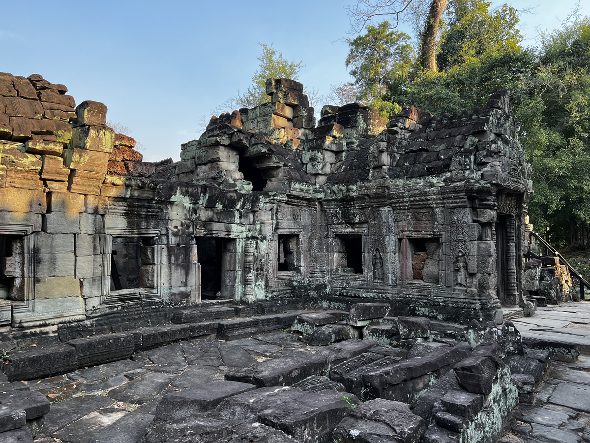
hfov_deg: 67.3
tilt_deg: +2.8
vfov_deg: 53.1
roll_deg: -0.3
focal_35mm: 26
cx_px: 295
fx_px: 443
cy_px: 222
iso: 50
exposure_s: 1/351
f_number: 1.5
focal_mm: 5.7
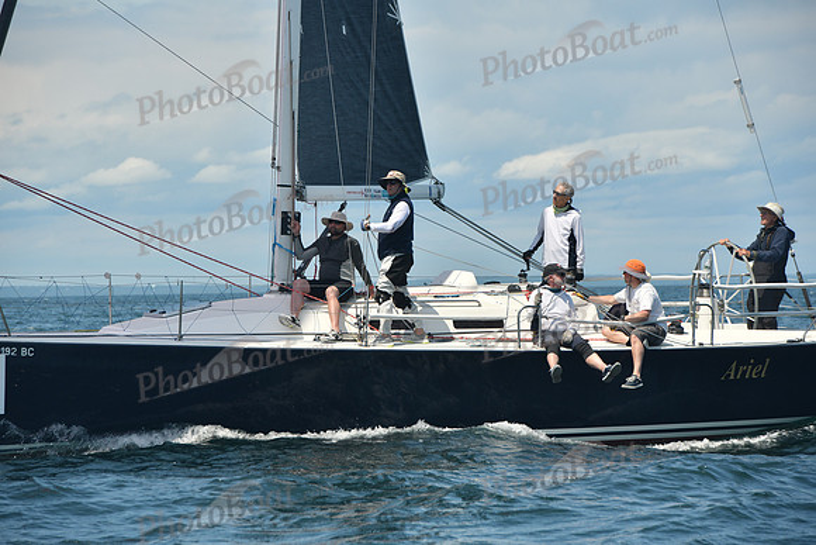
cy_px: 272
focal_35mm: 200
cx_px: 408
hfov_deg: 10.3
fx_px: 4534
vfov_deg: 6.9
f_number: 8
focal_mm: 200
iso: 320
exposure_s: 1/640
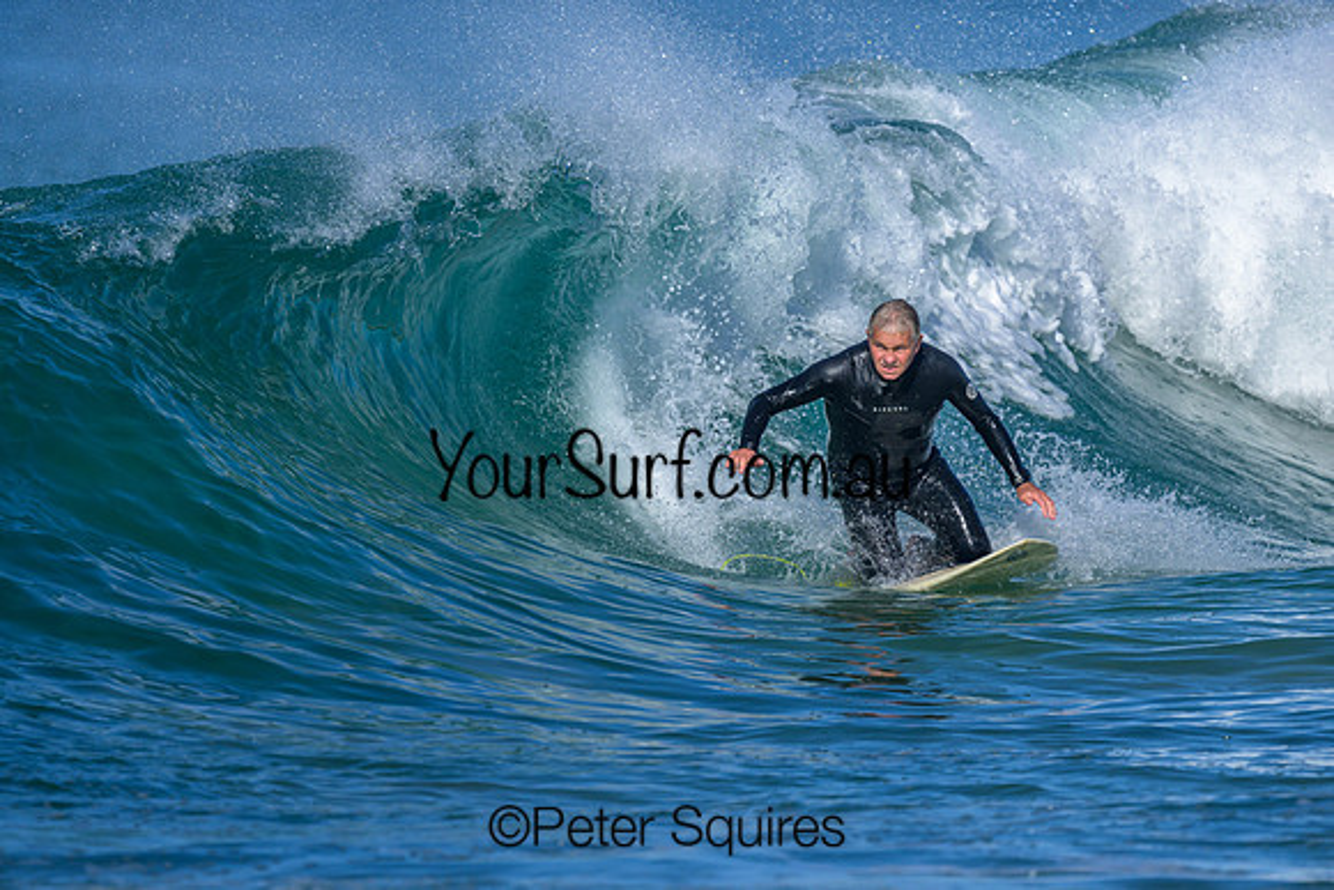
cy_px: 501
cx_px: 669
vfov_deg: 1.5
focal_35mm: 947
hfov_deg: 2.2
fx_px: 35095
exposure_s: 1/2000
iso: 250
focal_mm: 800
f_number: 6.3
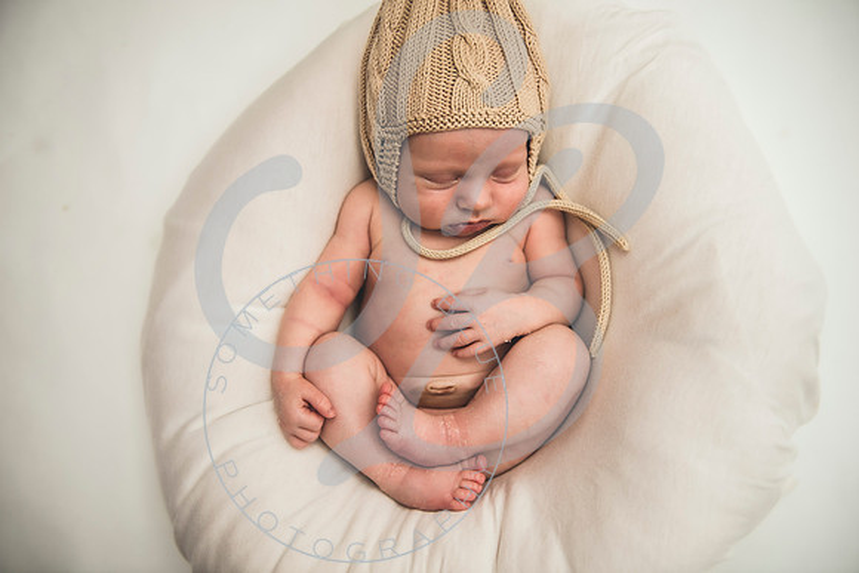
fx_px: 1002
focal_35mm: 42
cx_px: 430
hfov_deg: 46.4
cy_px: 286
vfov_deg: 31.9
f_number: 2.8
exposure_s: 1/125
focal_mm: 42
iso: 100
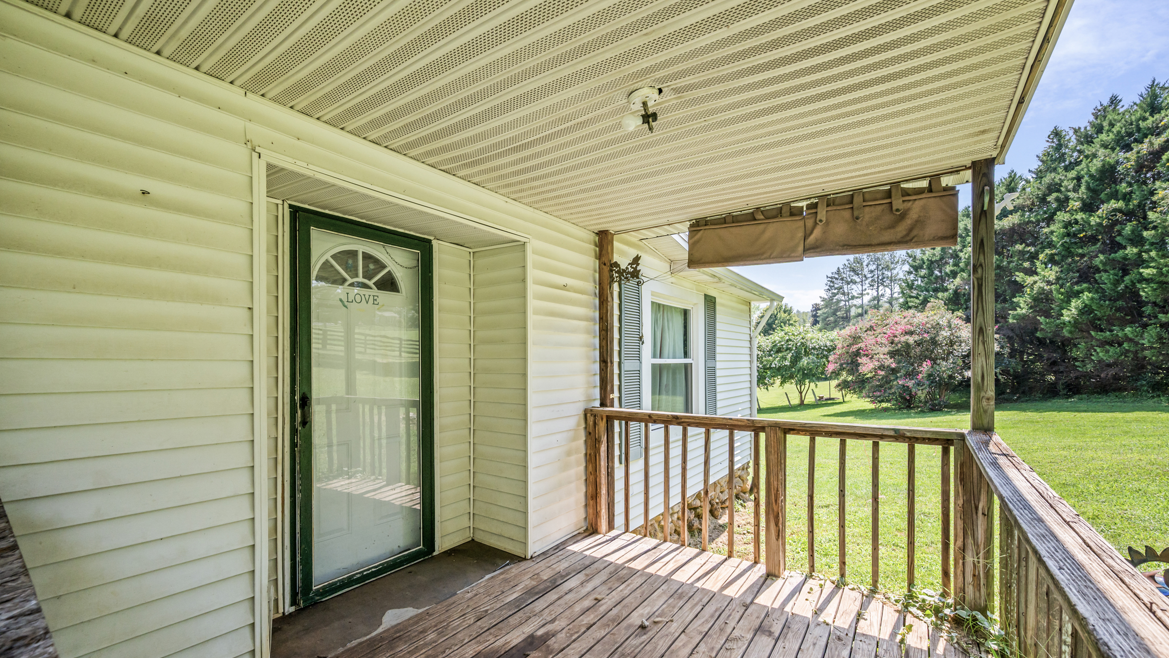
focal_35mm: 15
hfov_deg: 103.0
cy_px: 367
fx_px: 465
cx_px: 593
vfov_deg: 70.3
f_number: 8
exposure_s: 1/640
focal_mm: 14
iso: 500
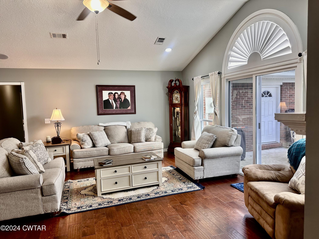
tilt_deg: -2.7
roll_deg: +2.1
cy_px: 120
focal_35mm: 24
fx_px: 221
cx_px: 160
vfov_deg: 56.8
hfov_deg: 71.6
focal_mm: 6.86
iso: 125
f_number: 1.78
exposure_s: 1/120
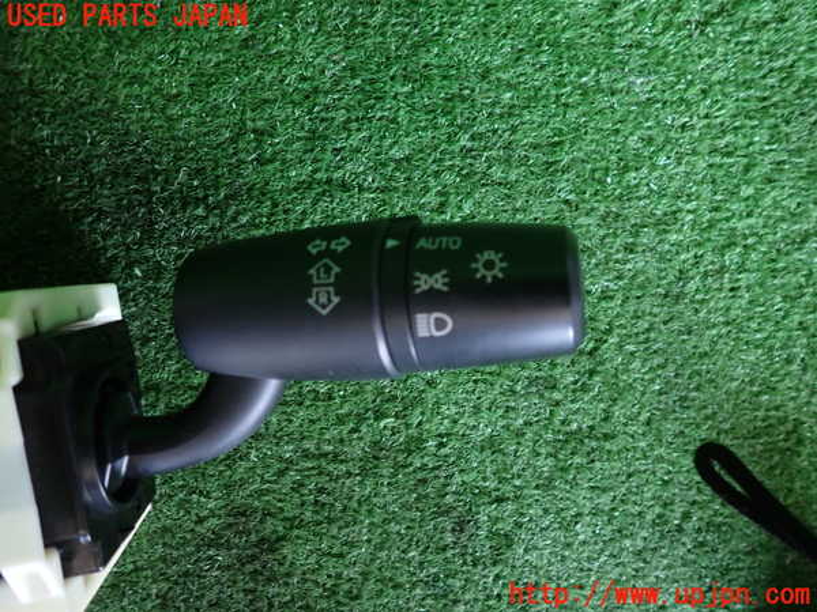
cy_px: 306
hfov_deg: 69.4
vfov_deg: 54.9
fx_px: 590
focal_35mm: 25
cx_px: 408
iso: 200
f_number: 2
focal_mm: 4.5
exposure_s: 1/50
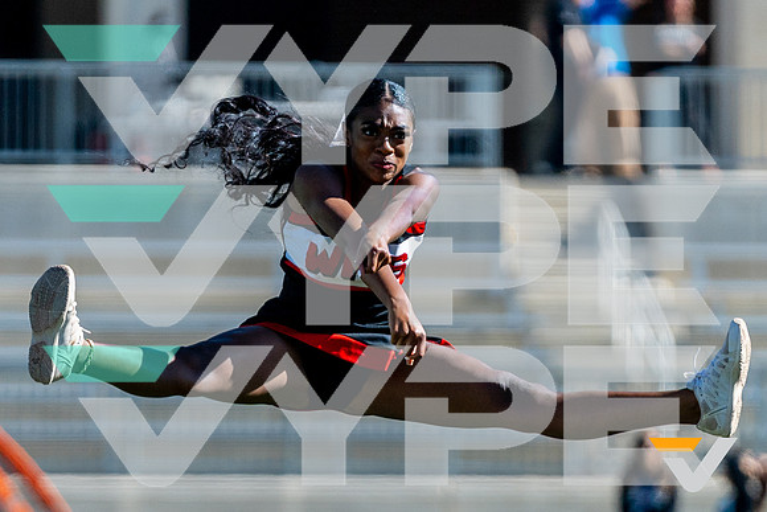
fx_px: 10599
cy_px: 503
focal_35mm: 497
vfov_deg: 2.8
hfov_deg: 4.1
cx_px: 360
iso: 400
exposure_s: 1/2500
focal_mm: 200
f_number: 2.8
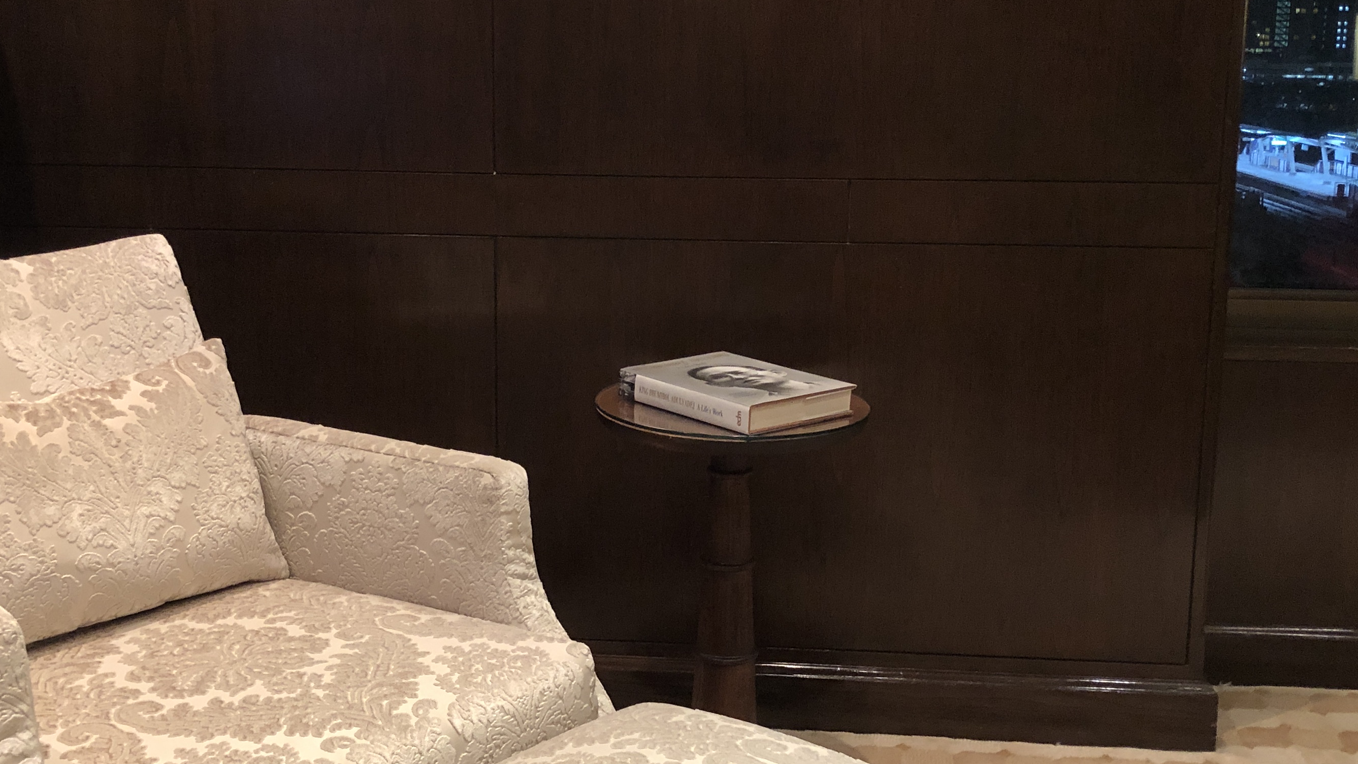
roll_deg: -0.5
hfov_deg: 44.6
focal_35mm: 46
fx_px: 1656
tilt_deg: -11.1
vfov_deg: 26.0
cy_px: 347
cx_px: 671
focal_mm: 3.99
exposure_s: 1/13
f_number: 1.8
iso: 100
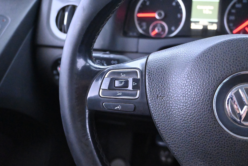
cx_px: 124
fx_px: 238
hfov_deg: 55.1
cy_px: 83
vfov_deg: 38.4
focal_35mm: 34
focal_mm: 23
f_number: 4.2
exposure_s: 1/40
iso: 18000
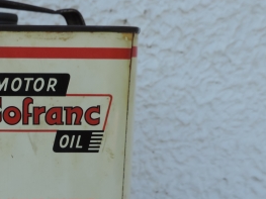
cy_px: 176
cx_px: 30
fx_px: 492
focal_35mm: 64
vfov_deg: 22.4
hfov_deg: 29.1
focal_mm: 4.9
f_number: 3.1
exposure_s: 1/320
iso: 80
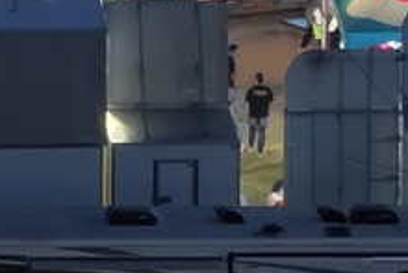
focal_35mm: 1256
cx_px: -98
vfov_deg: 1.1
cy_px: -555
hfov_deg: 1.6
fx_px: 14244
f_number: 3.4
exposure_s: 1/15
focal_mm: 30.71
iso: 760
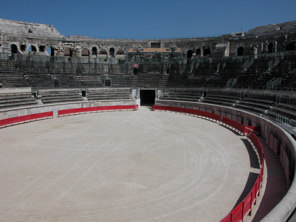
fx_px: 299
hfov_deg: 52.6
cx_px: 148
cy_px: 111
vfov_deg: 40.7
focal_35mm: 35
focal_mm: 8.9
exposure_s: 1/538
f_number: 8
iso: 100
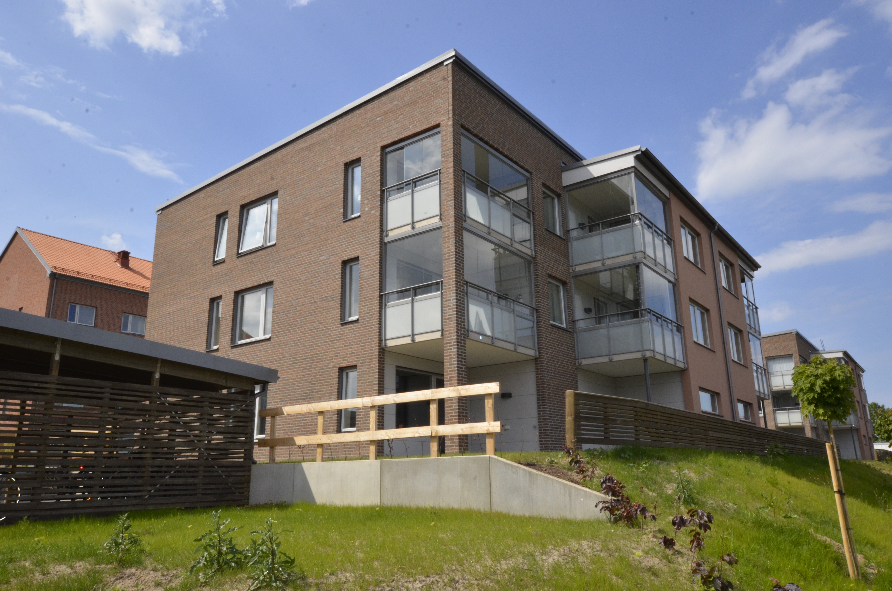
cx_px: 446
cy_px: 296
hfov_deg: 67.5
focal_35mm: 27
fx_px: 668
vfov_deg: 47.7
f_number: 20
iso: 800
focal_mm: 18
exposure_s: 1/250
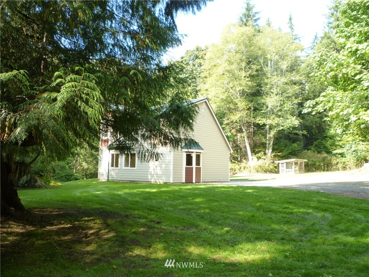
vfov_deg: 48.2
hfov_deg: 61.7
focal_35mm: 29
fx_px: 309
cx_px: 184
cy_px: 138
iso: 125
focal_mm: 5.2
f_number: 3.3
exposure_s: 1/60
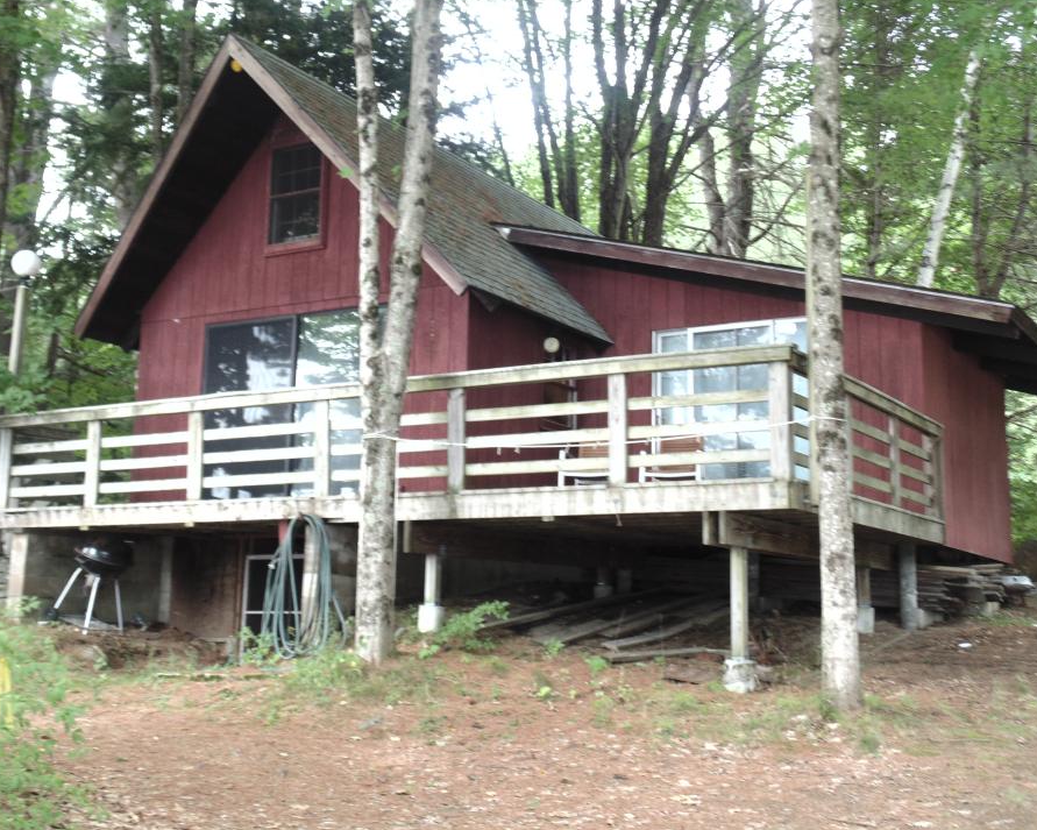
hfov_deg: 40.3
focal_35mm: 46
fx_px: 1412
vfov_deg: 32.7
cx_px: 484
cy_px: 384
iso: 100
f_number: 3.6
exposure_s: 1/30
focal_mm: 7.4
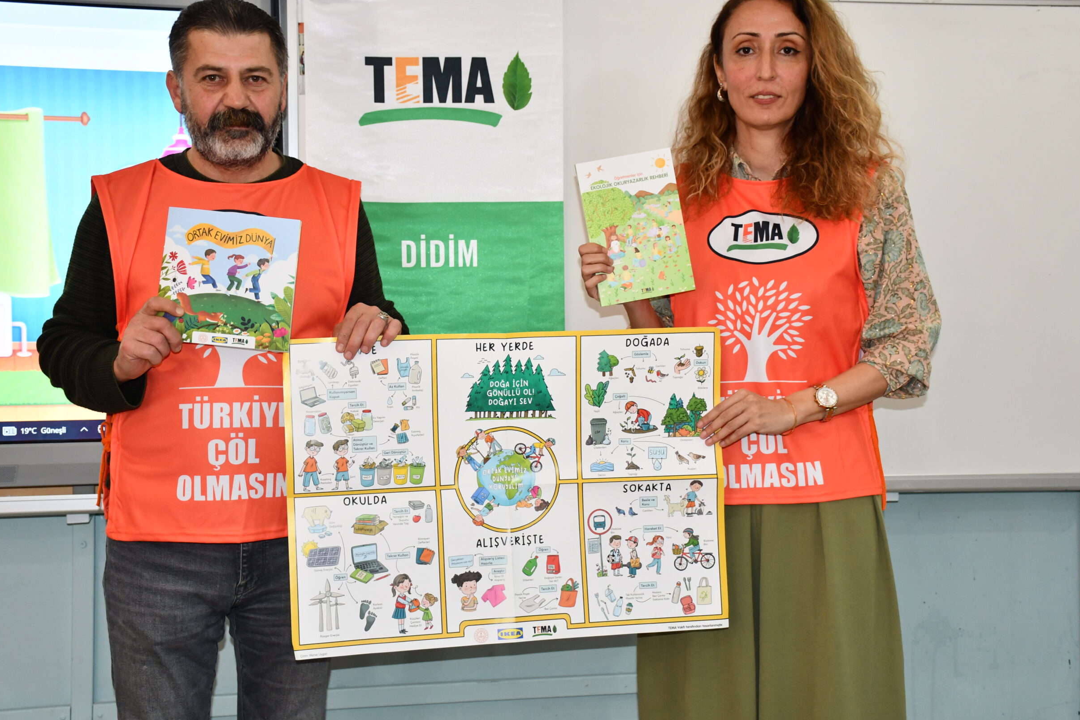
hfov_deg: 38.9
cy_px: 343
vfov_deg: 26.5
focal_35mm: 51
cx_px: 527
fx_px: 1530
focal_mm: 32
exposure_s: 1/60
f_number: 4
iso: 900
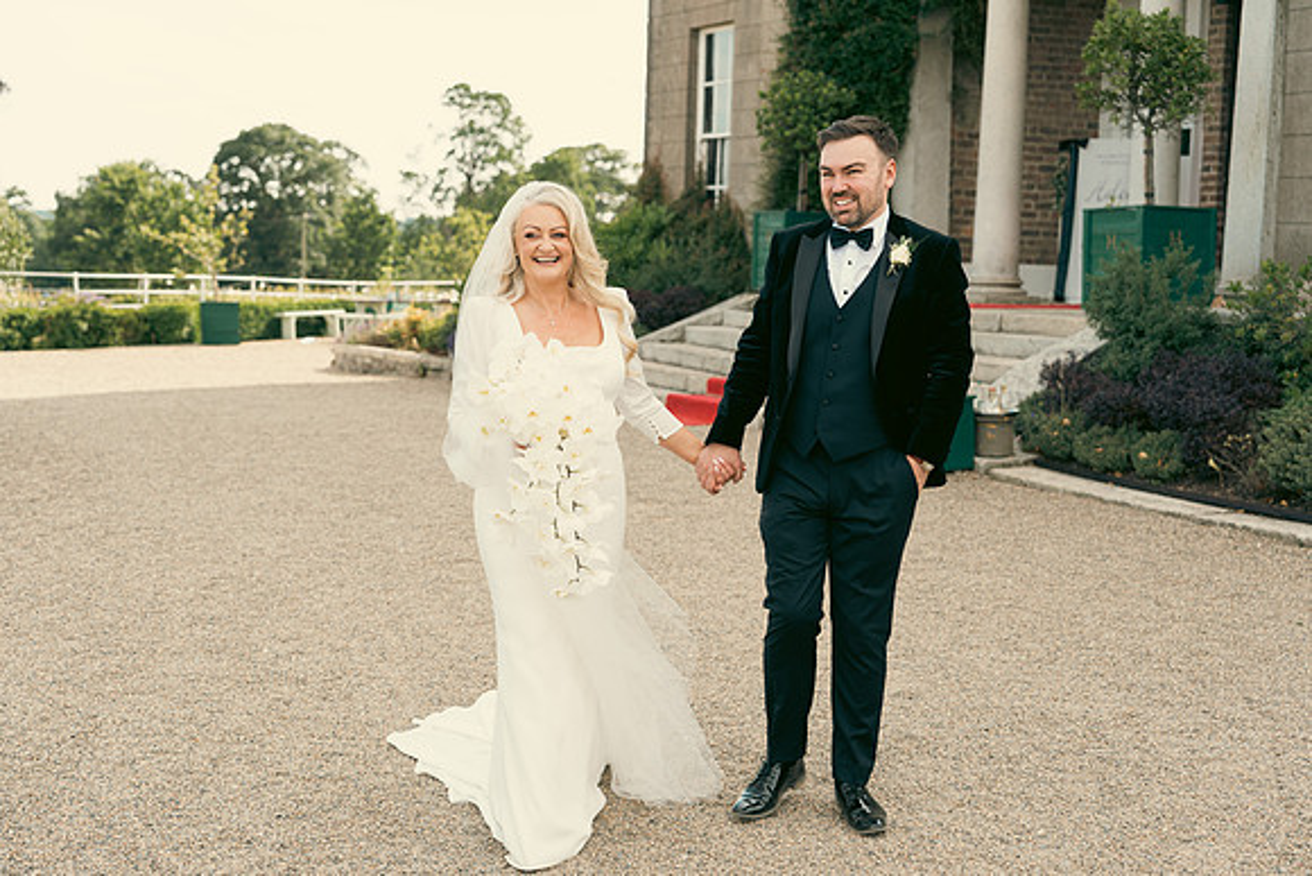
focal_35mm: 56
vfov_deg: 24.2
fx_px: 2041
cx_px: 656
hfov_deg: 35.6
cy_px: 438
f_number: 3.5
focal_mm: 56
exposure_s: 1/400
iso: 125
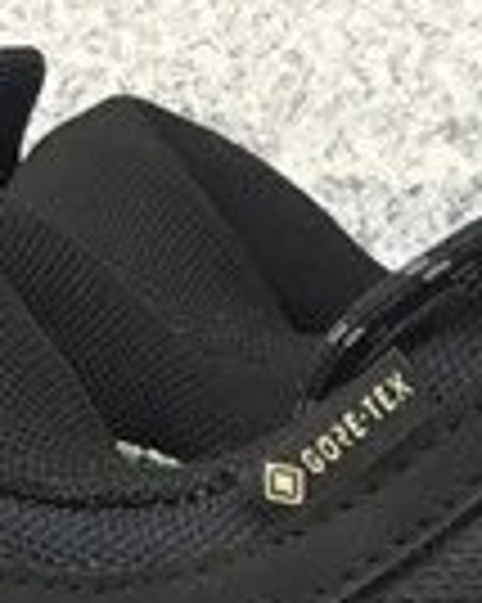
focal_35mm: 203
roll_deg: +0.9
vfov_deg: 8.9
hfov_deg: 7.3
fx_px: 3624
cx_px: 1041
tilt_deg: -21.9
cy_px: 1249
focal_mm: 3.3
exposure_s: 1/100
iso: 40
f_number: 2.4
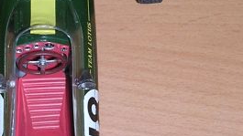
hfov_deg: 17.1
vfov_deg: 9.7
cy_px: 97
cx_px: 71
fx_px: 805
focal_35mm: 125
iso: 100
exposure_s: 1/60.1
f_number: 2.8
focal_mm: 5.8
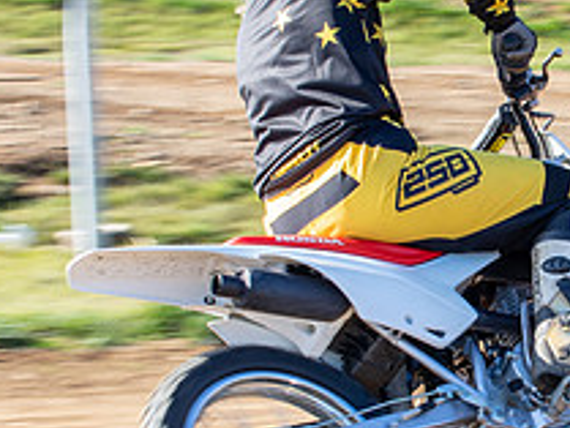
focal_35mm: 175
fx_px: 2883
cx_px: 512
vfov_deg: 8.5
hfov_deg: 11.2
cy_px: 242
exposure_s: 1/160
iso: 200
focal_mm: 35
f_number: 8
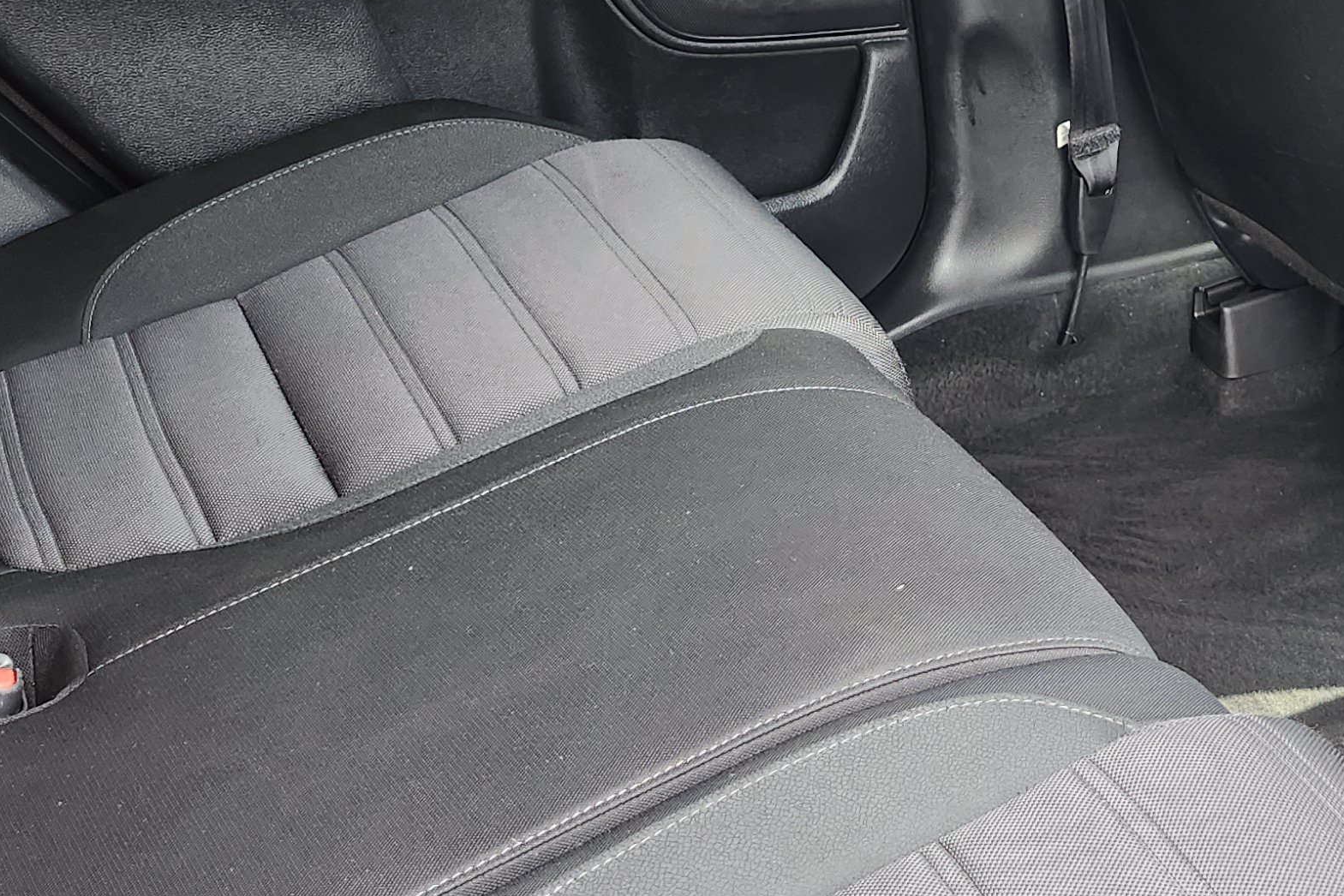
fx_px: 2277
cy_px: 497
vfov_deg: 22.3
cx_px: 1245
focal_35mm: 61
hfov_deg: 31.2
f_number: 1.8
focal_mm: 5.54
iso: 160
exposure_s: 1/120
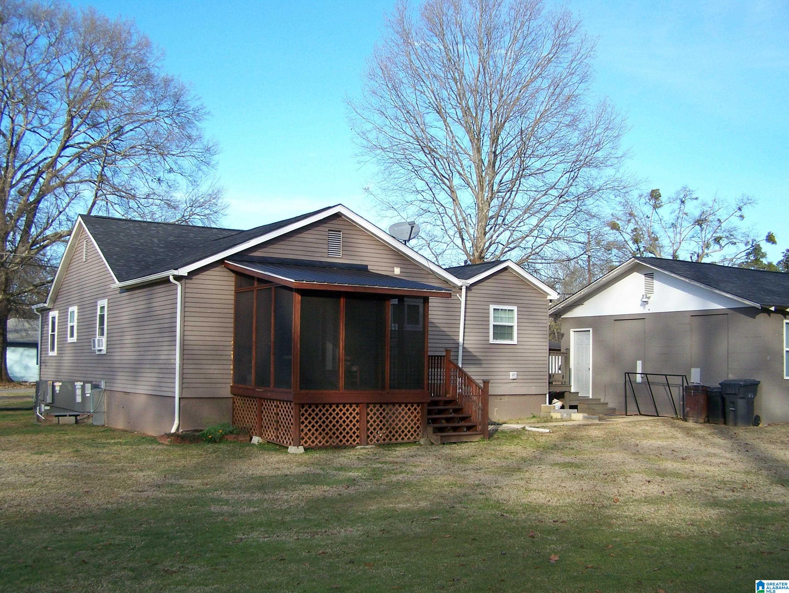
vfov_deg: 37.8
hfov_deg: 48.9
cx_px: 394
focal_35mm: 38
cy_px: 296
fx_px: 867
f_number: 2.8
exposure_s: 1/400
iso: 80
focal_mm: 6.3
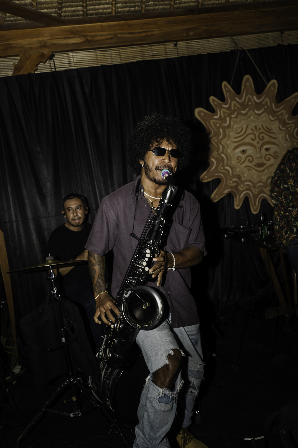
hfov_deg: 45.0
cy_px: 224
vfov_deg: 63.7
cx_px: 149
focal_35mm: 29
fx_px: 360
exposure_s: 1/100
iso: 100
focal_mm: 19.4
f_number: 2.8
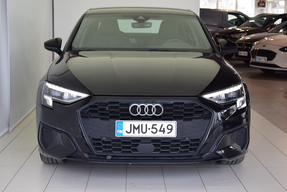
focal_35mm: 69
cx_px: 144
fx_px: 550
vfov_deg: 19.8
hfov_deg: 29.2
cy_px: 96
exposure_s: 1/500
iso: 1600
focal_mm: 46
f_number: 5.3
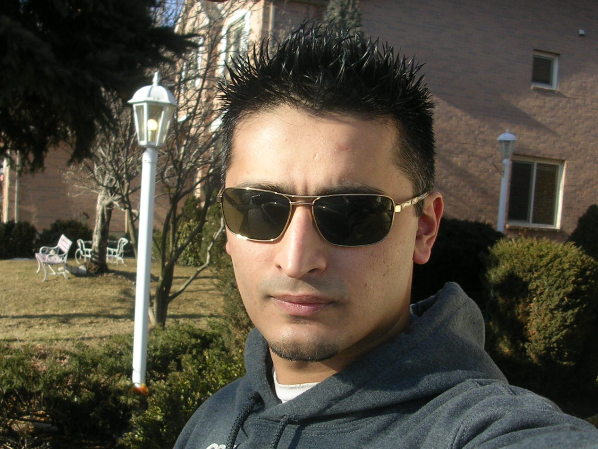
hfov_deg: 39.6
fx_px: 829
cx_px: 278
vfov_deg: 30.2
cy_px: 259
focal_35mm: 48
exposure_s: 1/596
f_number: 2.8
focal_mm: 5.8
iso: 50
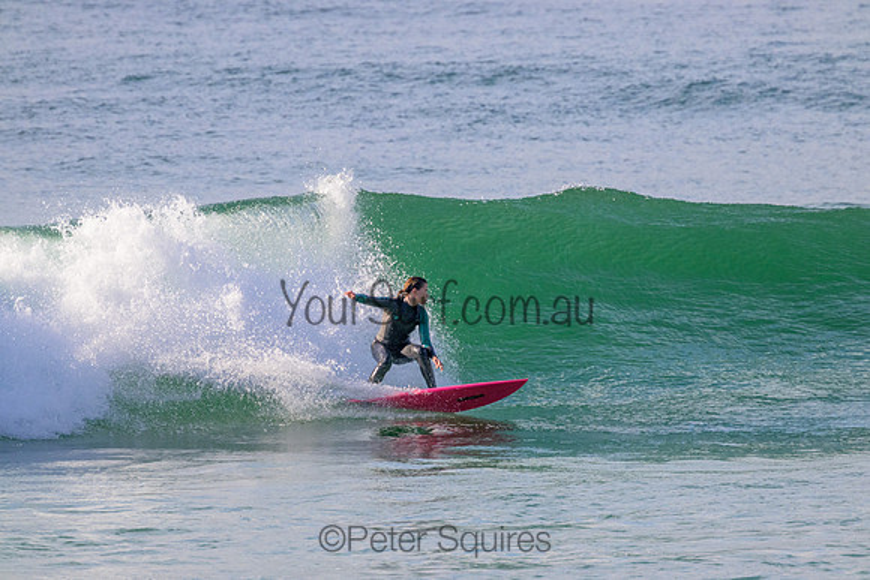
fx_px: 19337
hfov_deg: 2.6
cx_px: 435
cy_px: 290
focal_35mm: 800
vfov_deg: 1.7
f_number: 11
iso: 2200
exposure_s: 1/2000
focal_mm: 800
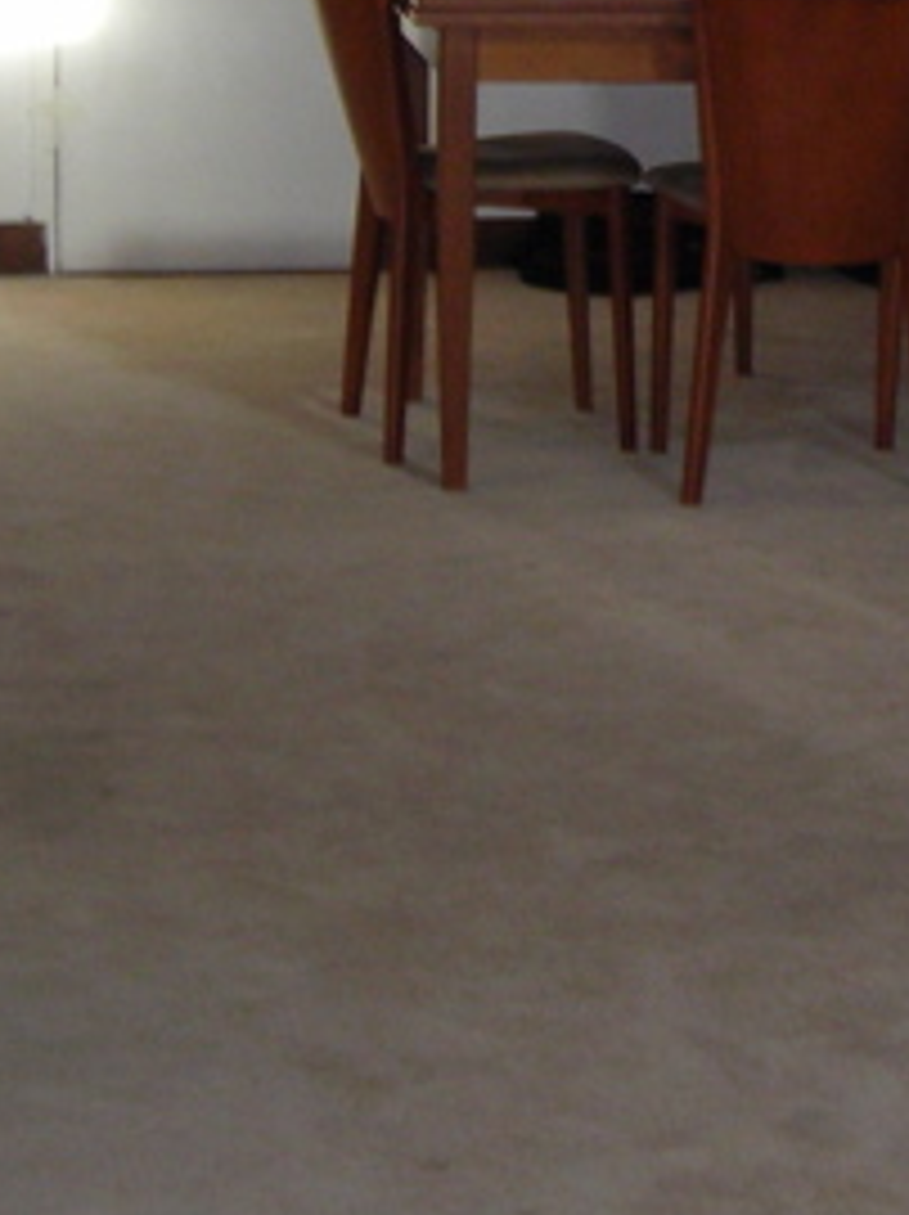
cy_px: -27
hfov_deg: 12.0
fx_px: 4208
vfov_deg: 16.1
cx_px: 1132
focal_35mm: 120
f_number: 3.2
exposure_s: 1/60.1
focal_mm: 6.3
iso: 100
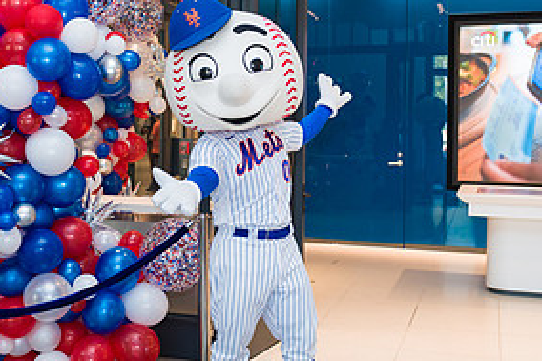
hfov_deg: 40.2
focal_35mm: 49
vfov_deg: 27.4
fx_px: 737
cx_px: 227
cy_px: 136
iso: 500
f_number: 4
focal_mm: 24
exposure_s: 1/200
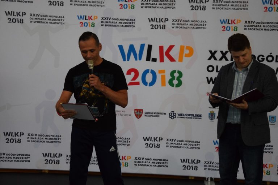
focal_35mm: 72
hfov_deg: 28.1
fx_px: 556
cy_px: 92
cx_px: 139
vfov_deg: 18.9
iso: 3200
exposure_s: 1/250
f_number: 4.8
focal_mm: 48
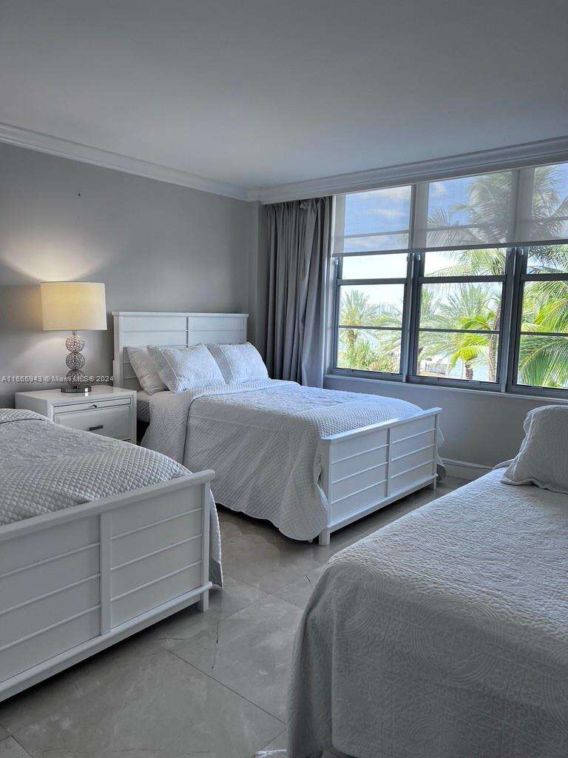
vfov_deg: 67.3
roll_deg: -1.0
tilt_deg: -6.4
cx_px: 284
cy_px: 379
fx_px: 569
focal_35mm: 26
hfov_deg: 53.1
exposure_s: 1/206
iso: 50
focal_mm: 5.7
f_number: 1.5
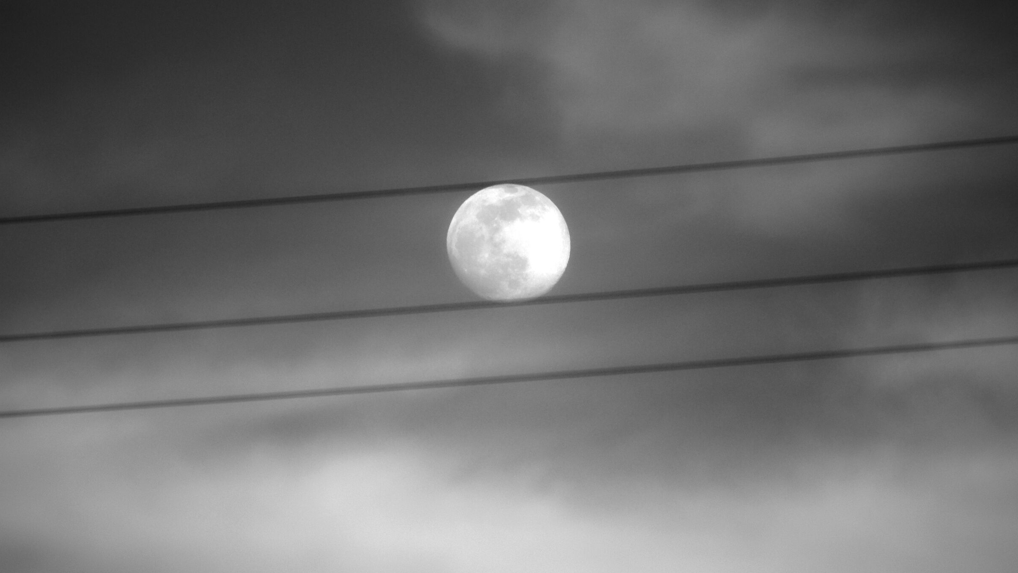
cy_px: 274
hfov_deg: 4.6
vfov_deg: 2.6
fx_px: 12742
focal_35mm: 472
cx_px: 509
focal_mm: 300
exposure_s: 1/800
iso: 200
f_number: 5.6
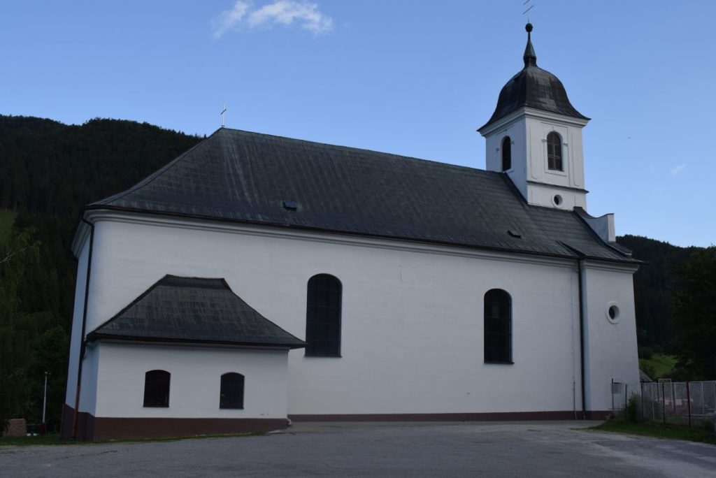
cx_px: 358
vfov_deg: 35.5
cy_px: 239
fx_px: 746
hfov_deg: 51.3
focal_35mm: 38
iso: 200
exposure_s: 1/250
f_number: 8
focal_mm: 25
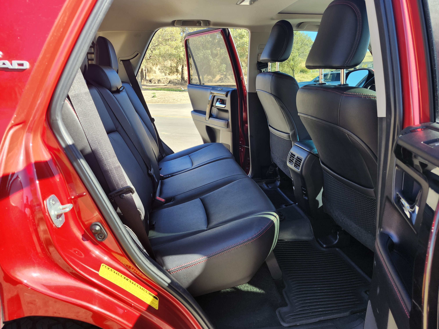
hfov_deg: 73.9
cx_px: 220
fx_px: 292
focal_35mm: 23
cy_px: 164
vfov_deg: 58.9
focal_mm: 5.54
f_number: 1.8
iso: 40
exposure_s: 1/180
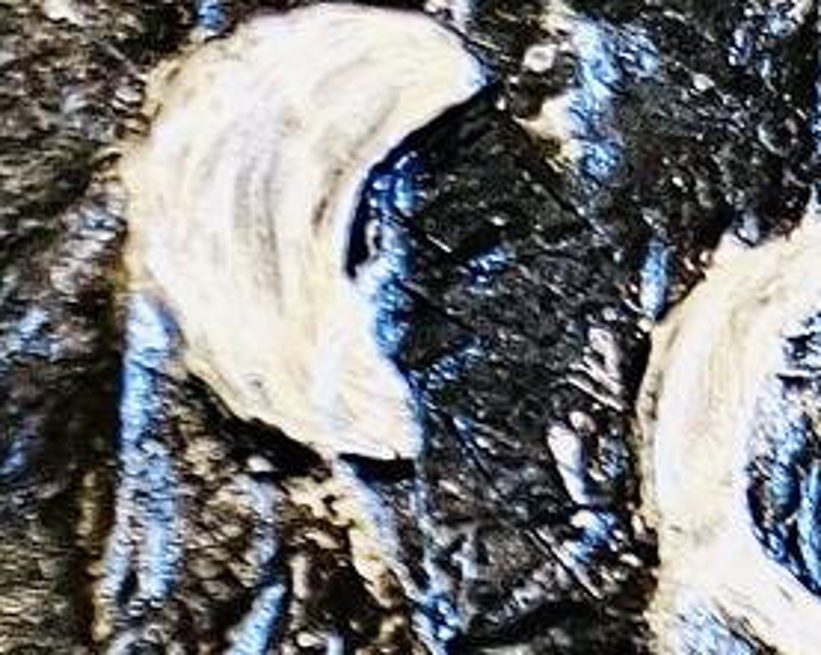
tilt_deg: -80.8
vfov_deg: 12.1
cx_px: -44
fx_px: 2670
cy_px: 1390
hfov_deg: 17.0
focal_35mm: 110
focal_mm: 5.1
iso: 200
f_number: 1.6
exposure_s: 1/60
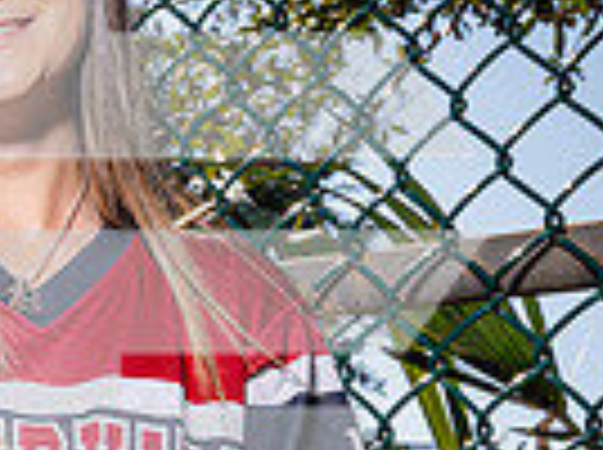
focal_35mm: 150
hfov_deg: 11.6
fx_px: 2608
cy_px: 470
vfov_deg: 9.8
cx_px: -657
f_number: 13
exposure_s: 1/125
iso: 200
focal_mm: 36
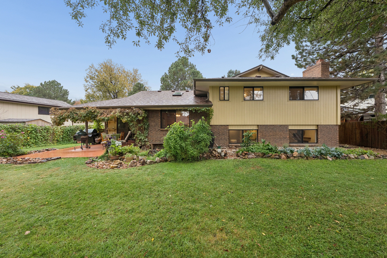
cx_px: 194
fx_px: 140
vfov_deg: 85.5
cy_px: 129
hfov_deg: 108.3
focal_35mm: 13
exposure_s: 1/50
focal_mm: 13
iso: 500
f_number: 8
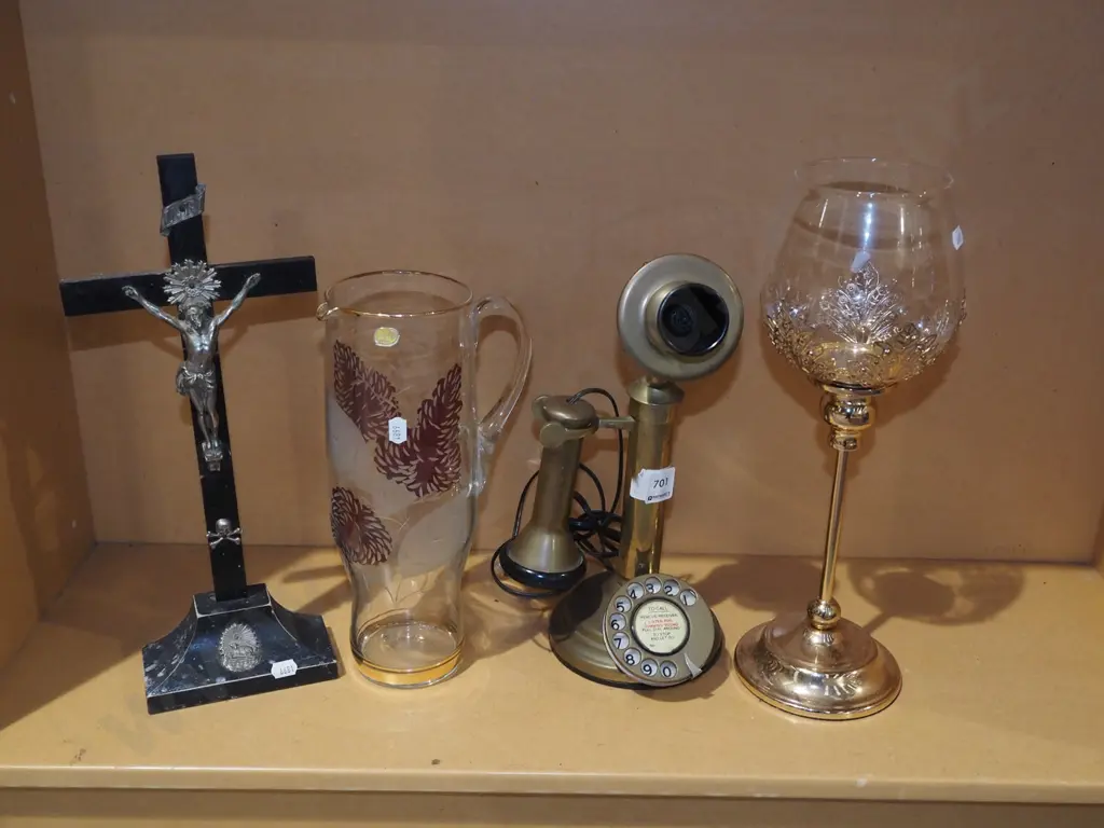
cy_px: 414
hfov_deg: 49.0
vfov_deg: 37.7
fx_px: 1212
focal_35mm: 38
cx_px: 552
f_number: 5.6
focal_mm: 19
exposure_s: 1/60
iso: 1600
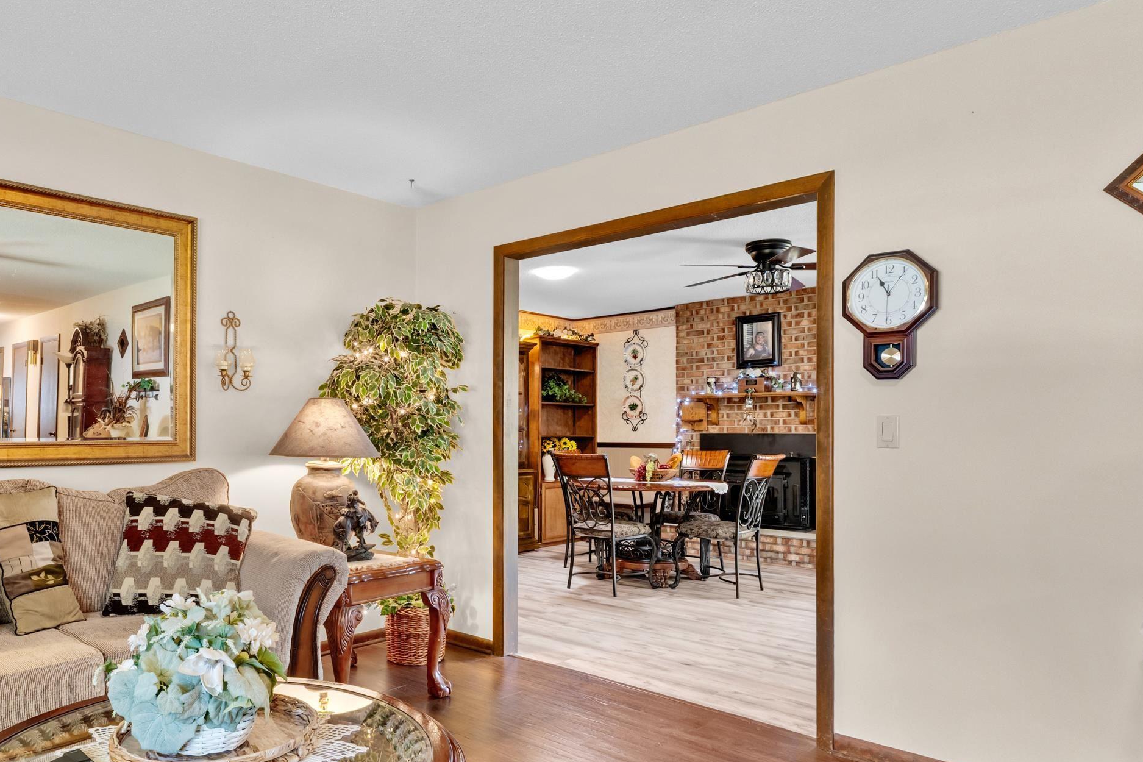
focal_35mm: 24
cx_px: 413
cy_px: 441
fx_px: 762
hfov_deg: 72.2
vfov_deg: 52.9
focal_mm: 10
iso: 320
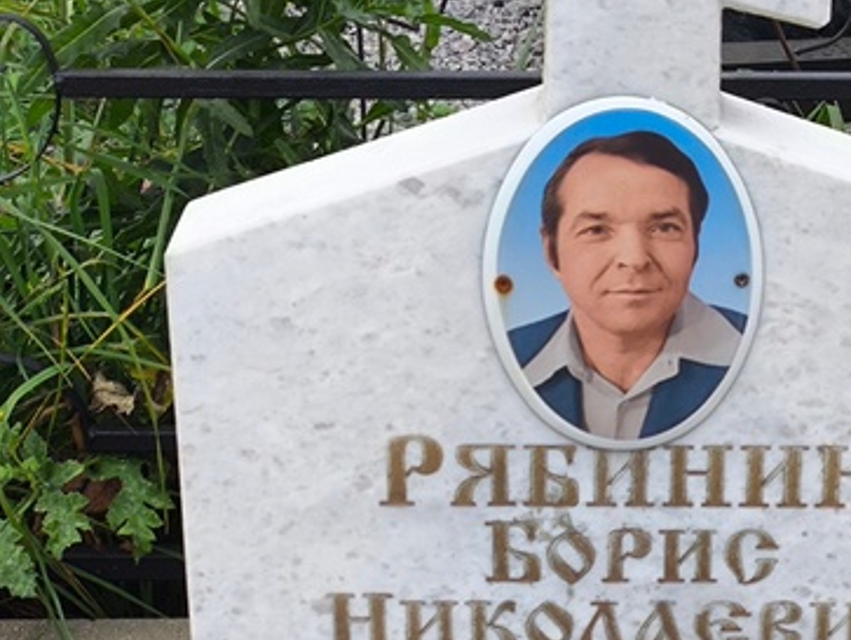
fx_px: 2707
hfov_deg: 17.8
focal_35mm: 110
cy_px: 638
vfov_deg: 13.3
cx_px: 576
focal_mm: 4.71
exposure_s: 1/165
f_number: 1.7
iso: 50
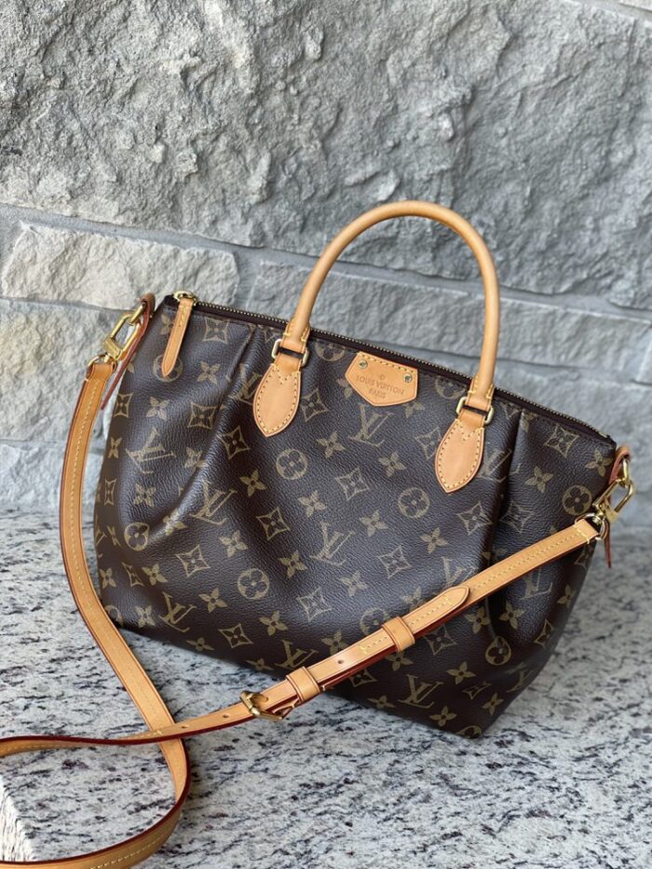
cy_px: 434
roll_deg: -18.2
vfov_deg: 30.3
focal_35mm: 64
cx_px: 326
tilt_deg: -20.4
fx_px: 1607
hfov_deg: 22.9
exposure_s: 1/121
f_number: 2.2
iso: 40
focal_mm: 7.5
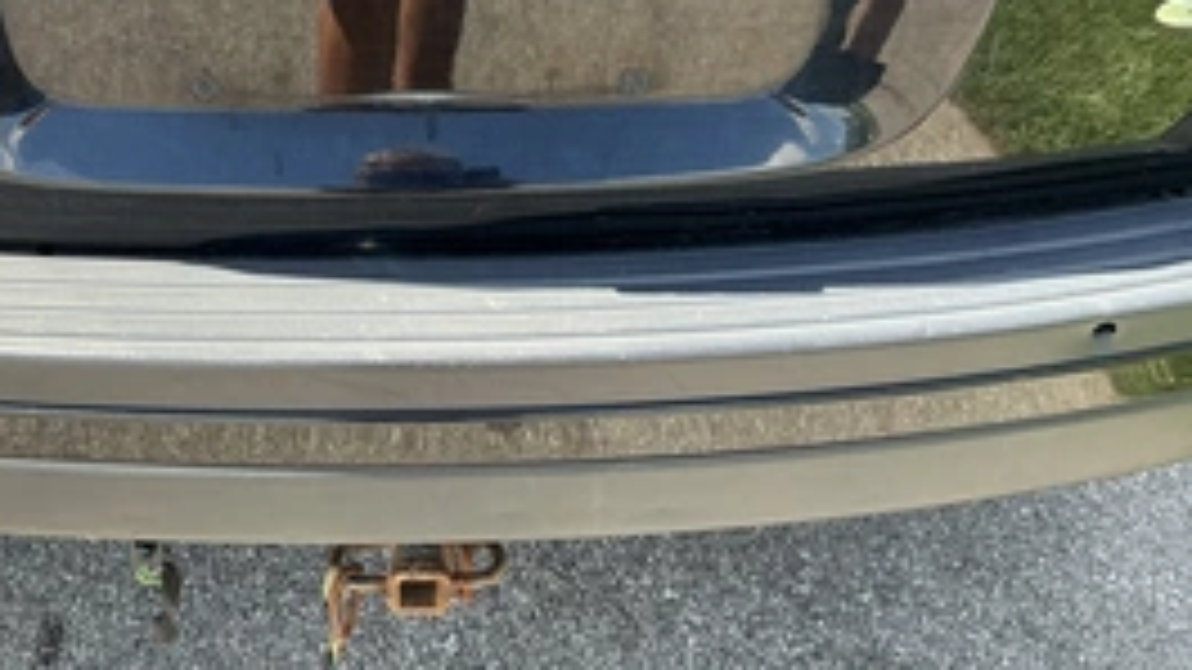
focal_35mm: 46
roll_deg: +2.0
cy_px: 72
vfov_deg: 25.2
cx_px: 400
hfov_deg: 44.0
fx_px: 1454
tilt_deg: -32.2
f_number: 1.8
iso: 25
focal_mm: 3
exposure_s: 1/206
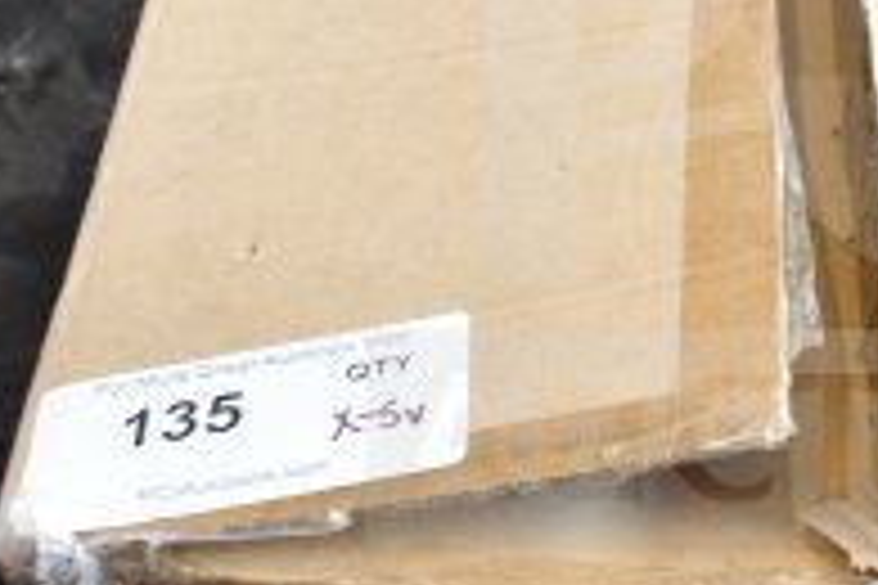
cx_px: 869
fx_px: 2512
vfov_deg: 13.3
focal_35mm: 103
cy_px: 187
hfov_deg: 19.3
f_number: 3.8
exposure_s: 1/30
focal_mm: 22
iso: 320
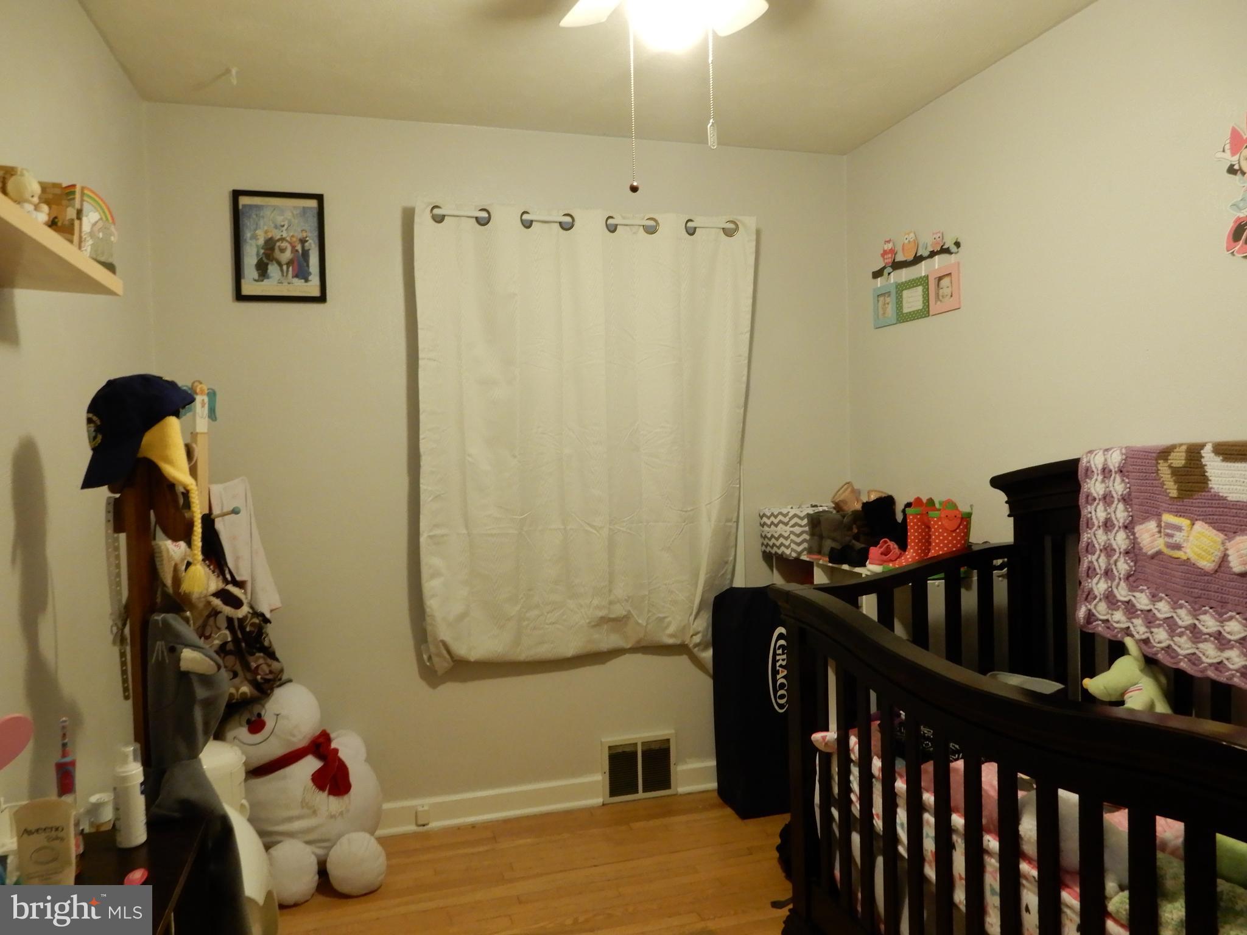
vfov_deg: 56.8
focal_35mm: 24
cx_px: 624
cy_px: 468
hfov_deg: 71.6
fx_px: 865
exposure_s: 1/5
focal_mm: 4.3
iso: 400
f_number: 5
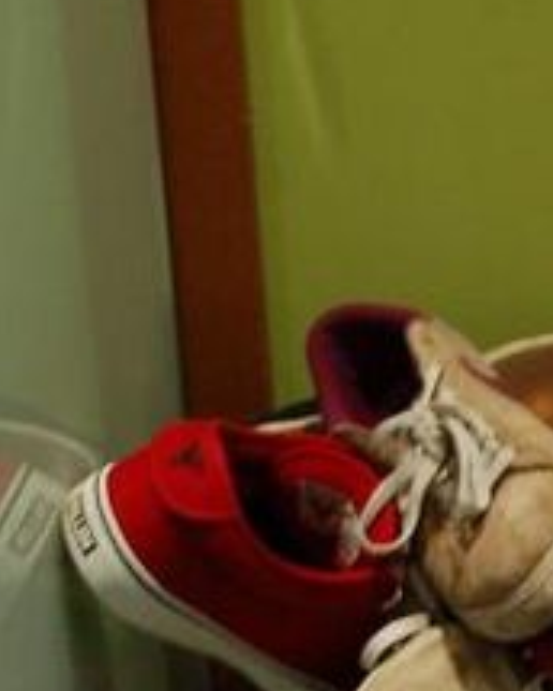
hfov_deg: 8.3
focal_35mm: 183
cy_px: 966
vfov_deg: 10.3
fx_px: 3744
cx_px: 730
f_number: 5.6
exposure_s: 1/6
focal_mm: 28
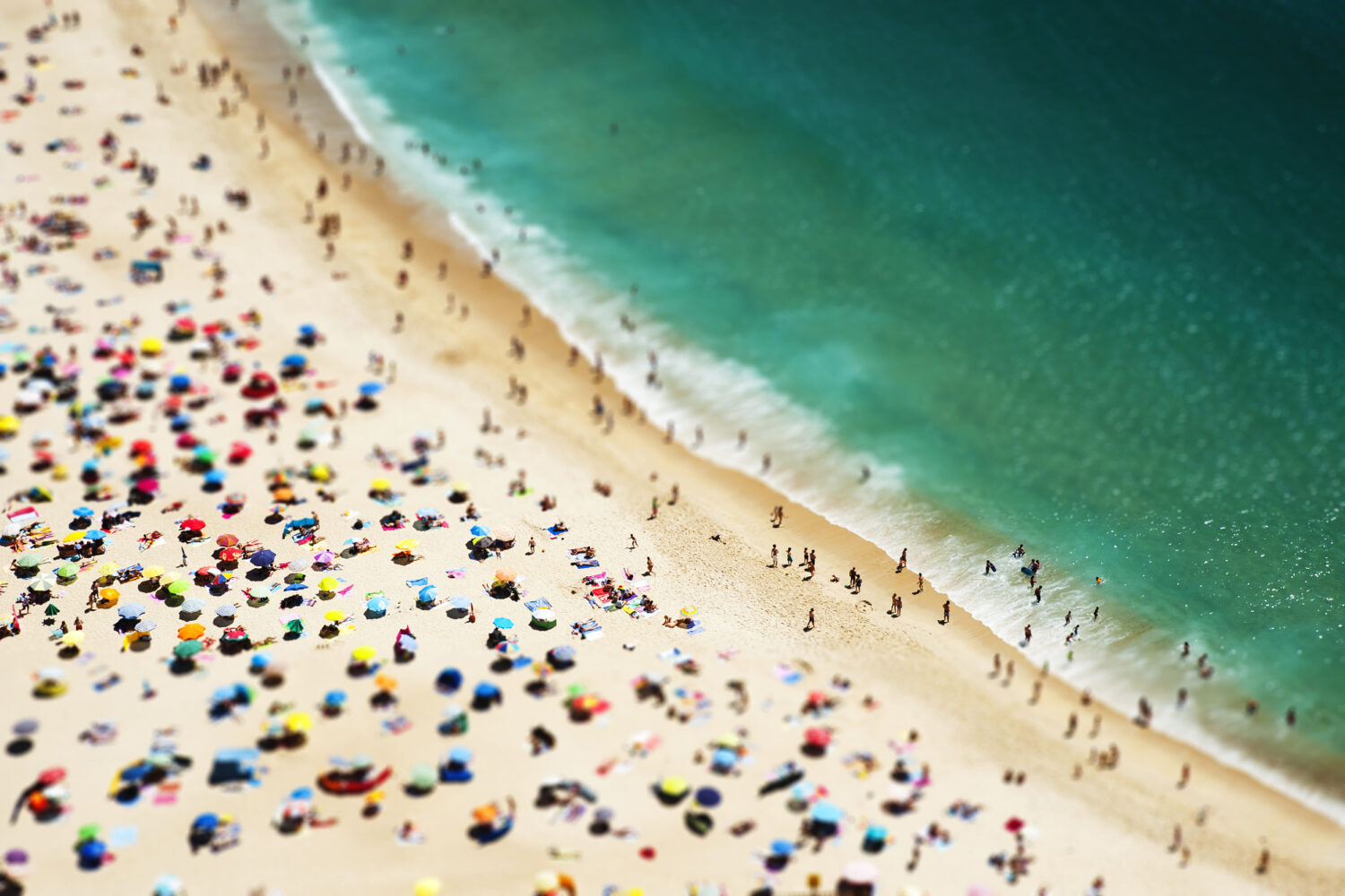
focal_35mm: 70
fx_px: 2615
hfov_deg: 28.8
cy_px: 448
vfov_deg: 19.5
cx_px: 672
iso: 200
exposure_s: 1/2000
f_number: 7.1
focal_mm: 70
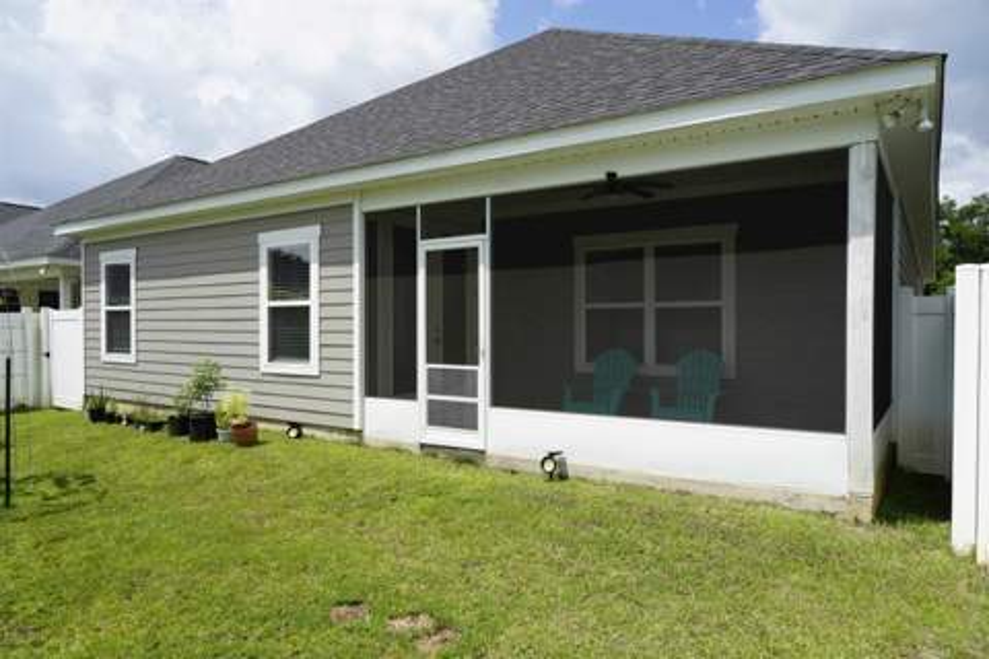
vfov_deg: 53.1
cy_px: 330
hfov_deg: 73.7
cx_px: 494
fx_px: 659
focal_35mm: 24
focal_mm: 24
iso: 100
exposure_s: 1/250
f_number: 8
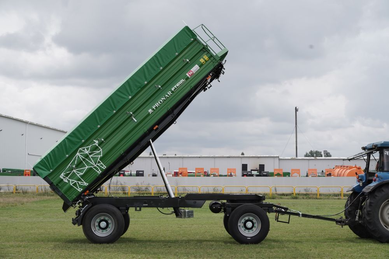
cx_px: 194
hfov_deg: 35.0
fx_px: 616
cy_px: 130
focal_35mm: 57
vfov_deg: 23.8
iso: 320
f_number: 7.1
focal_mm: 57
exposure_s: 1/500
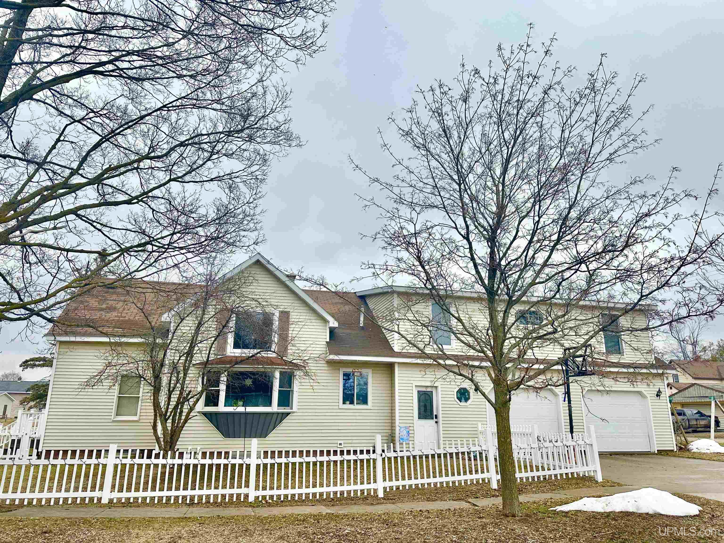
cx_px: 362
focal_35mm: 24
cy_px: 272
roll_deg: -0.2
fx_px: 502
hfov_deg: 71.6
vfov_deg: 56.8
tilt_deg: +16.1
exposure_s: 1/2967
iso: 80
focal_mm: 6.86
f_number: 1.78
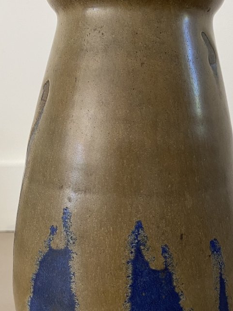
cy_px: 198
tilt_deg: -10.3
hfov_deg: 29.6
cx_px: 140
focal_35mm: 49
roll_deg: +0.6
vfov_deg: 38.6
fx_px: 440
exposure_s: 1/65
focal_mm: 4.25
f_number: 1.8
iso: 125
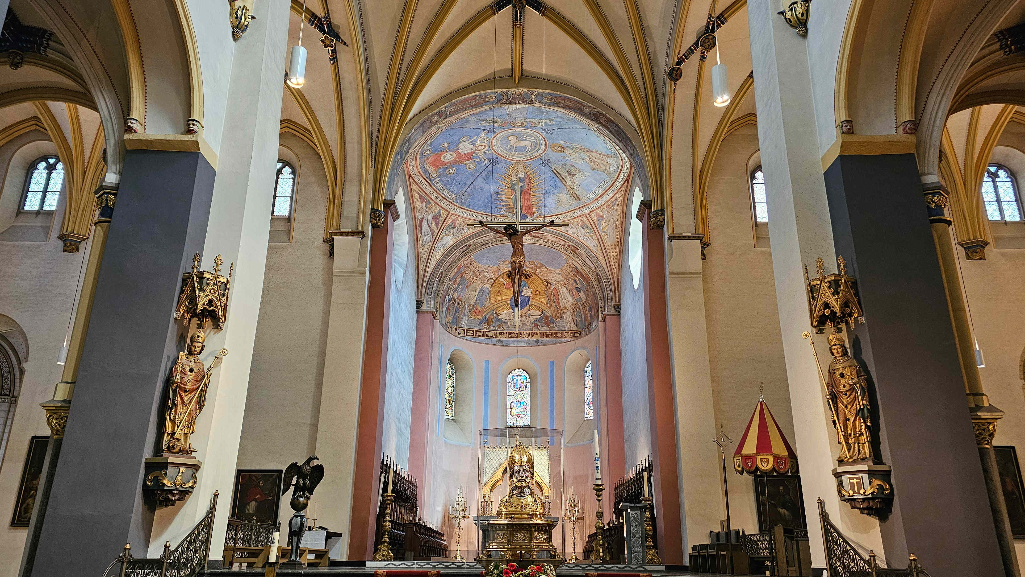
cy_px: 320
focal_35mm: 26
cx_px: 503
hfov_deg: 71.9
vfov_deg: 44.3
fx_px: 707
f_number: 1.7
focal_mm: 6.3
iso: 500
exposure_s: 1/30
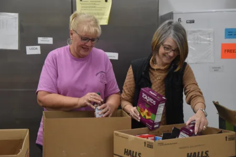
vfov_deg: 17.5
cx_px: 118
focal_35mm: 78
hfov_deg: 26.0
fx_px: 511
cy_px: 78
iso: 1000
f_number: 5
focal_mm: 52
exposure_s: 1/125
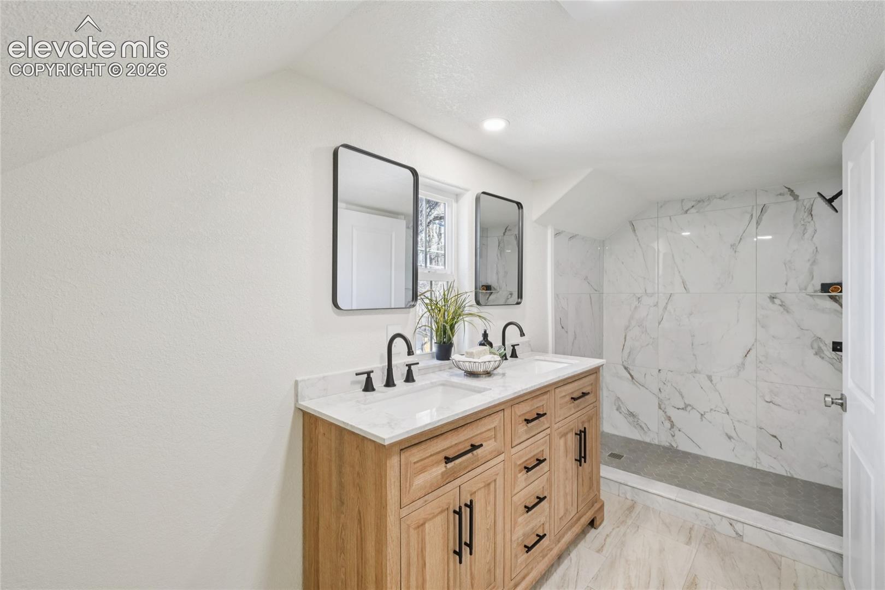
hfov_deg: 100.4
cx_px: 442
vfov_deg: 77.3
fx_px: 369
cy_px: 295
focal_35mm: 15
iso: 800
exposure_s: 1/20
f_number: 8
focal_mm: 10
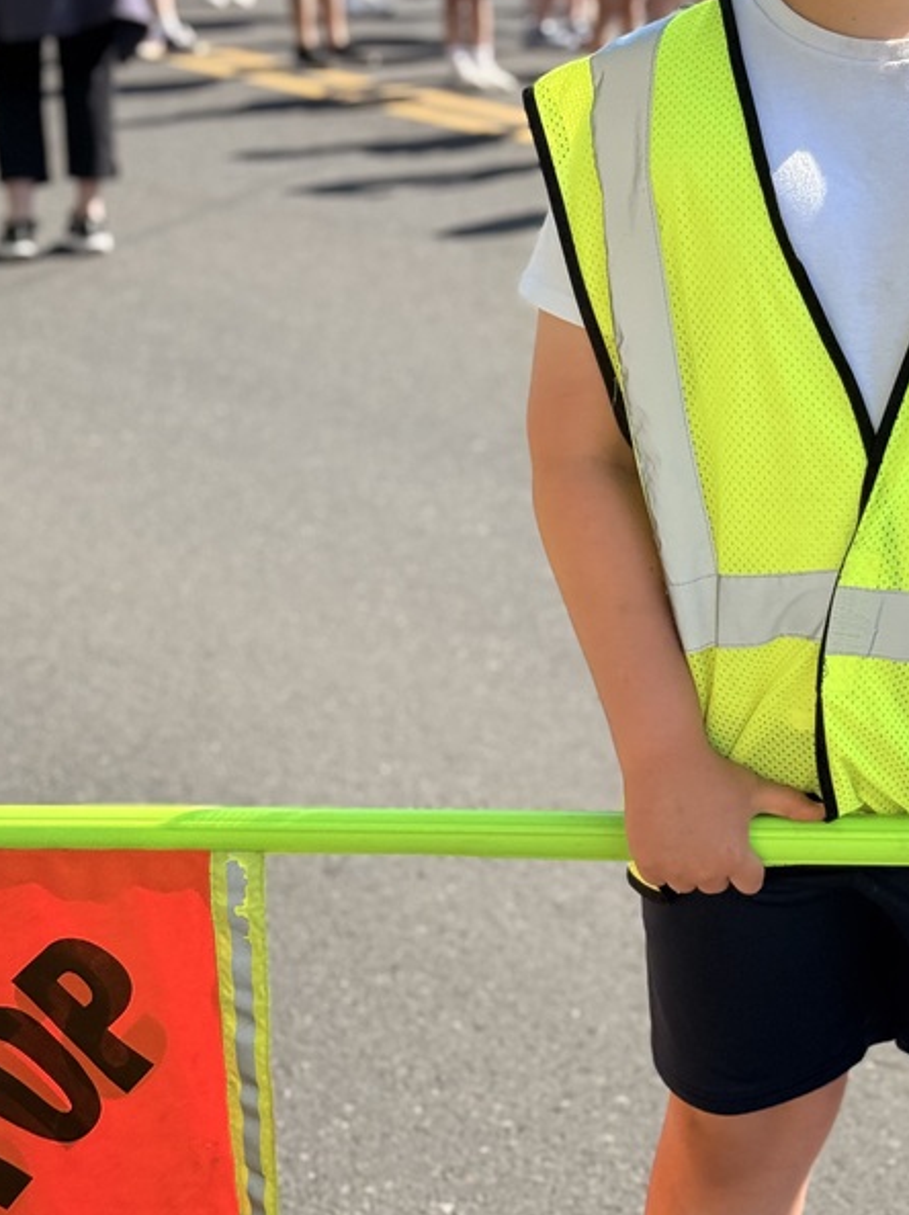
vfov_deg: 24.1
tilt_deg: -11.5
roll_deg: +2.0
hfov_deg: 18.1
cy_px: 471
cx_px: 643
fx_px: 2839
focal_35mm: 81
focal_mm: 6.76
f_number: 1.78
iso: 100
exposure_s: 1/3226
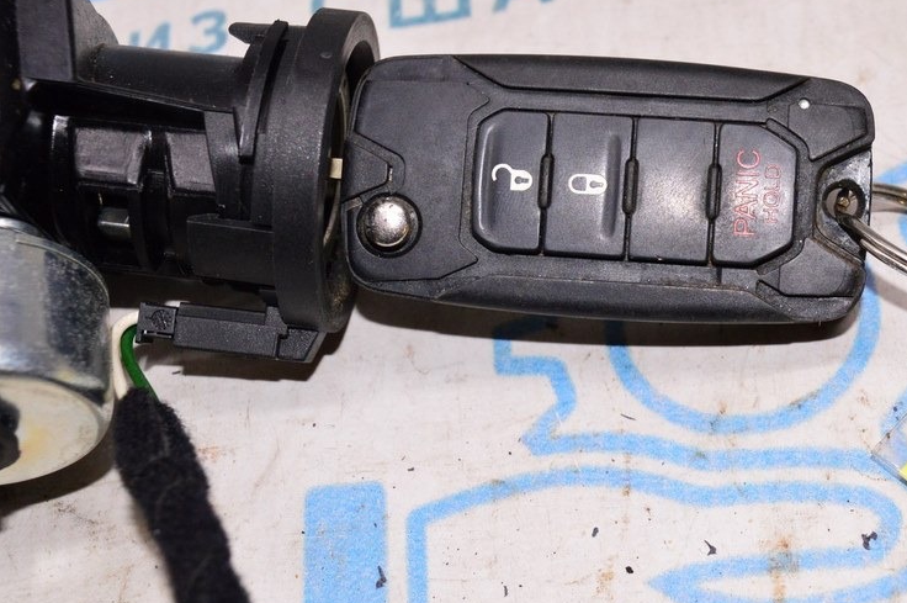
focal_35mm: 71
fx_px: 1787
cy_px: 229
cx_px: 590
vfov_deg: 19.1
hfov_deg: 28.3
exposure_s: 1/125
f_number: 8
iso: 1600
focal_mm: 34
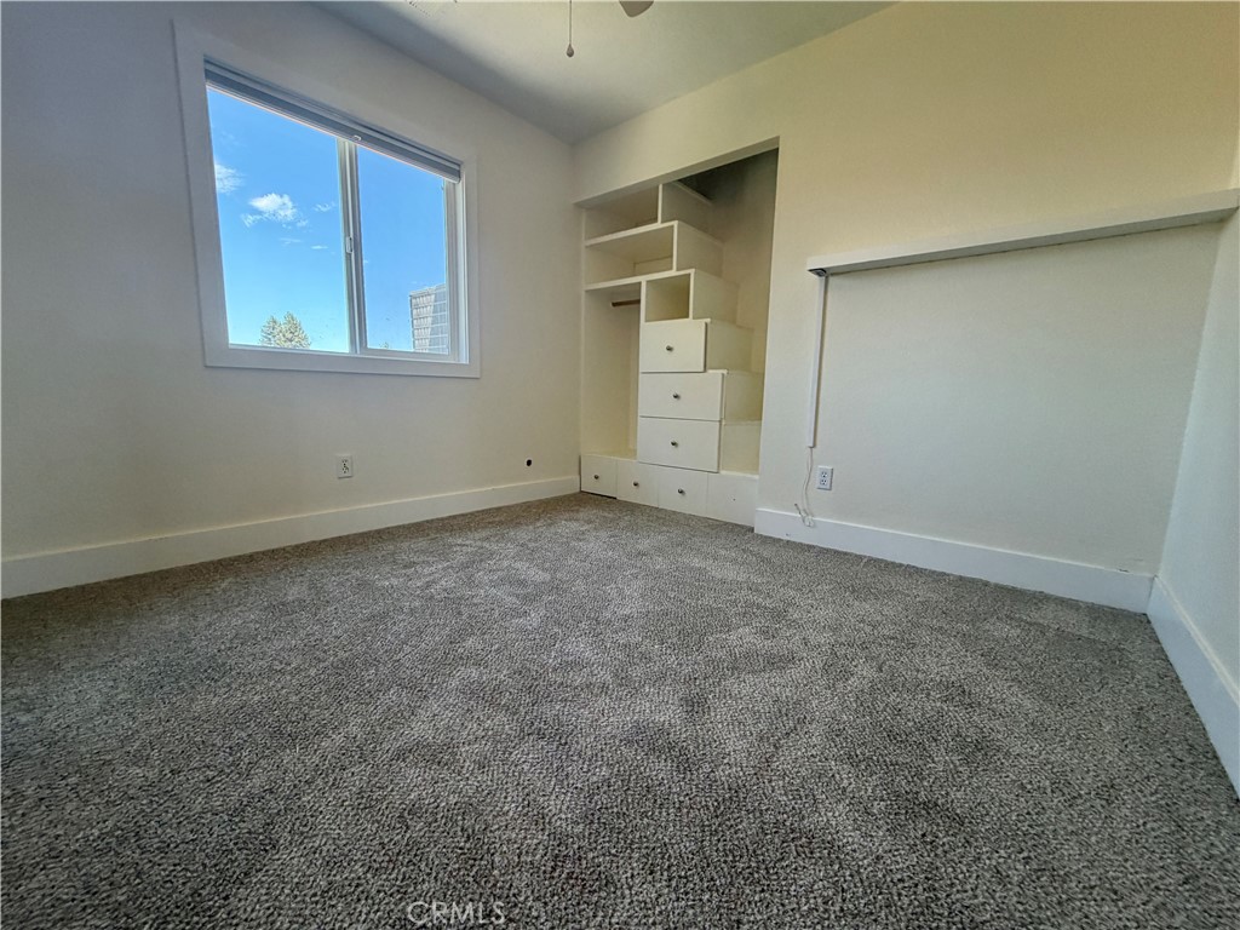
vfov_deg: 85.7
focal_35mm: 14
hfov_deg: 102.1
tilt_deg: -9.1
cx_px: 620
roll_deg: -1.0
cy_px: 465
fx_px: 502
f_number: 2.2
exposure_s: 1/120
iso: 200
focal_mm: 2.22
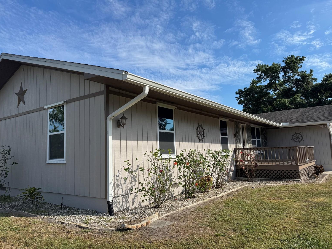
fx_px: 240
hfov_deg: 69.4
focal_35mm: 25
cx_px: 167
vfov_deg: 54.9
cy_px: 126
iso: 80
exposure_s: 1/4950
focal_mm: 6.76
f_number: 1.78
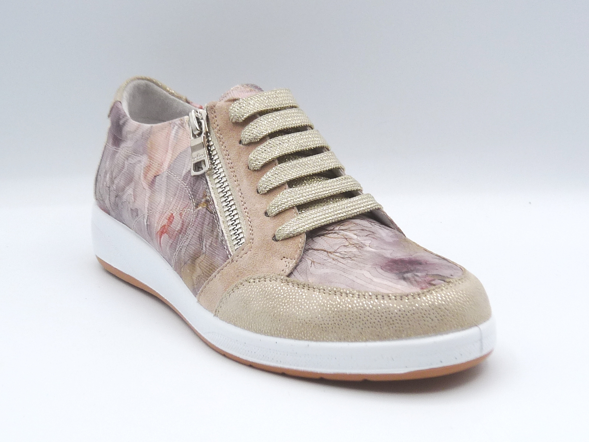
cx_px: 294
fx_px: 817
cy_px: 221
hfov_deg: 39.7
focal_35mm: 48
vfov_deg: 30.3
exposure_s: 1/200
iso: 100
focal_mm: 4.8
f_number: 5
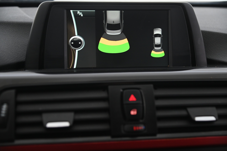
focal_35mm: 62
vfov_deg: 21.9
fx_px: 391
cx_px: 114
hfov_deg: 32.4
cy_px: 76
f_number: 4
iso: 2000
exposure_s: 1/25
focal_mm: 62
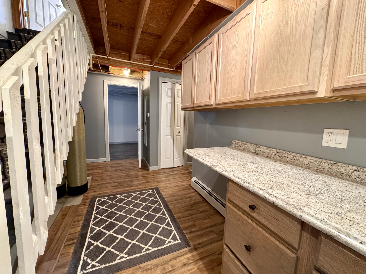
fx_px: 148
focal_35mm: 14
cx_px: 183
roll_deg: -2.0
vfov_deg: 85.7
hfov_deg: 102.1
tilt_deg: -6.3
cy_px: 137
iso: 400
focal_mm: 2.22
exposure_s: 1/60
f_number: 2.2
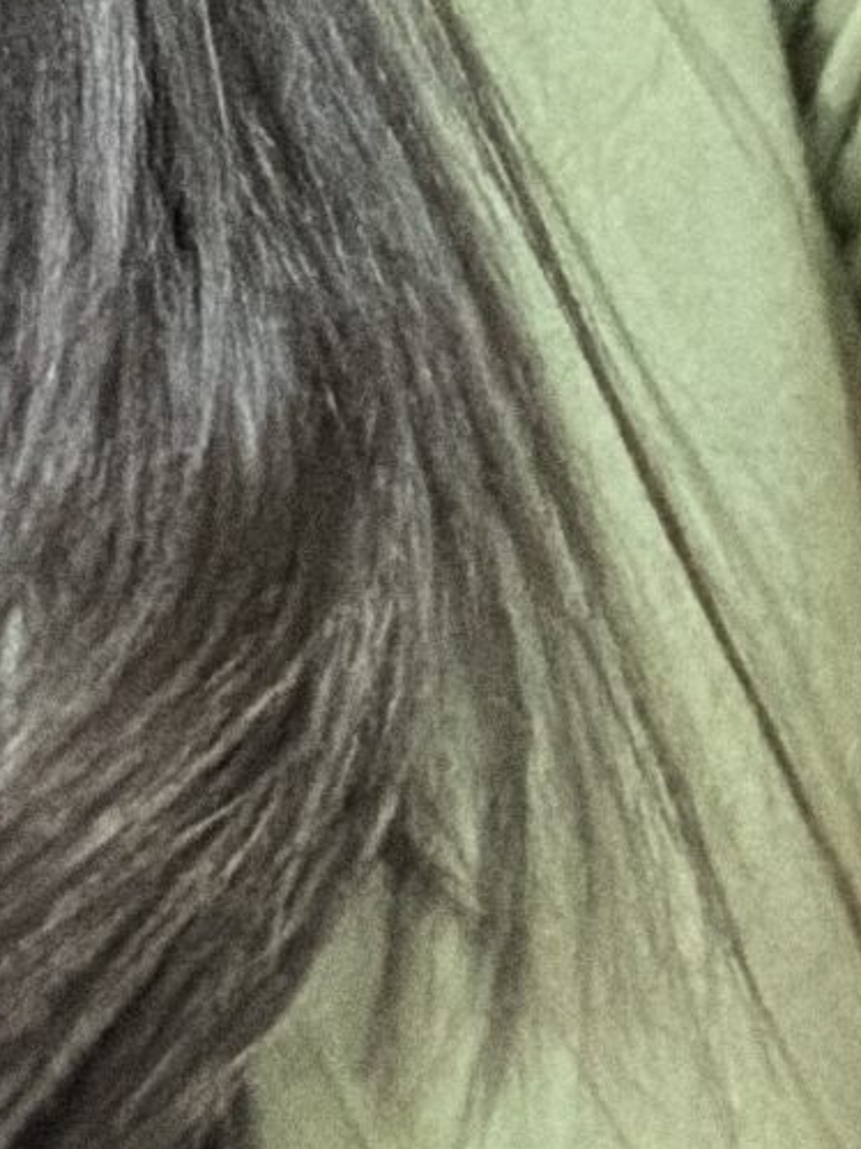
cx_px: -1096
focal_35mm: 154
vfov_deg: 10.9
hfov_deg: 8.9
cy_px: -1570
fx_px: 5109
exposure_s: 1/120
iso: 800
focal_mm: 2.71
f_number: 1.9
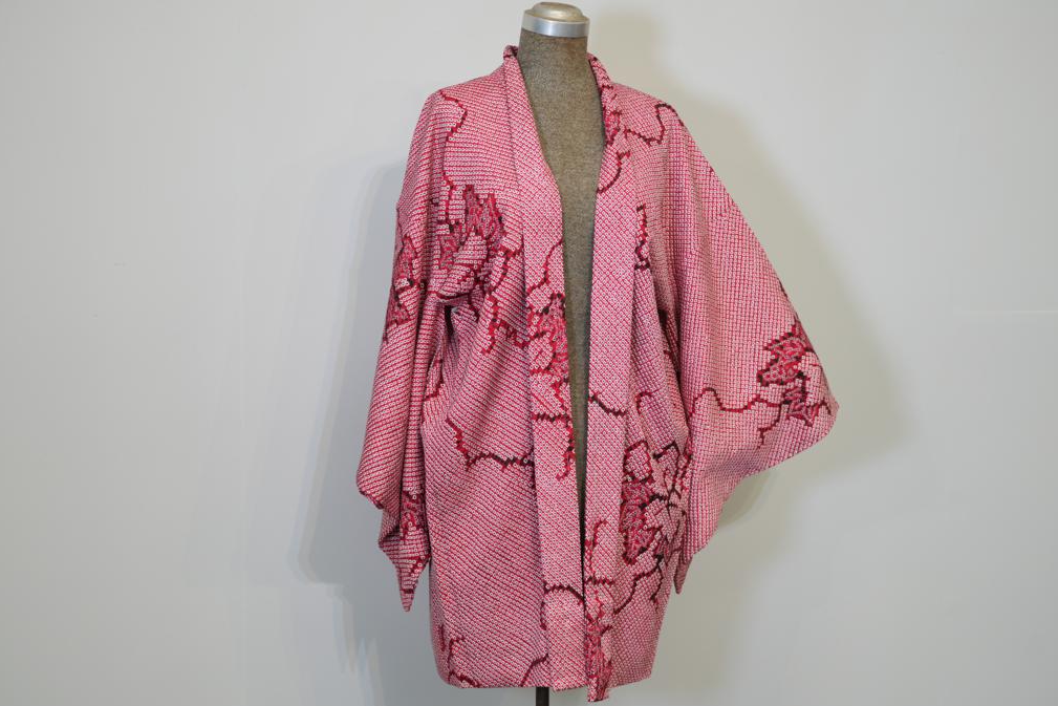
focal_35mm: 58
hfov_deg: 34.5
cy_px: 362
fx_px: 1705
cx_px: 532
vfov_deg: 23.4
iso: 500
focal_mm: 54
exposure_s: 1/60
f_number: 4
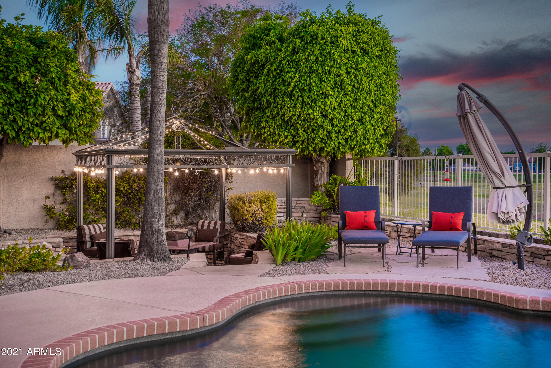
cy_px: 184
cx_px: 276
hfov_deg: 42.7
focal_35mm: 46
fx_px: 704
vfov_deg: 29.3
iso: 100
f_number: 8
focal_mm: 46
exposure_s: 2.5
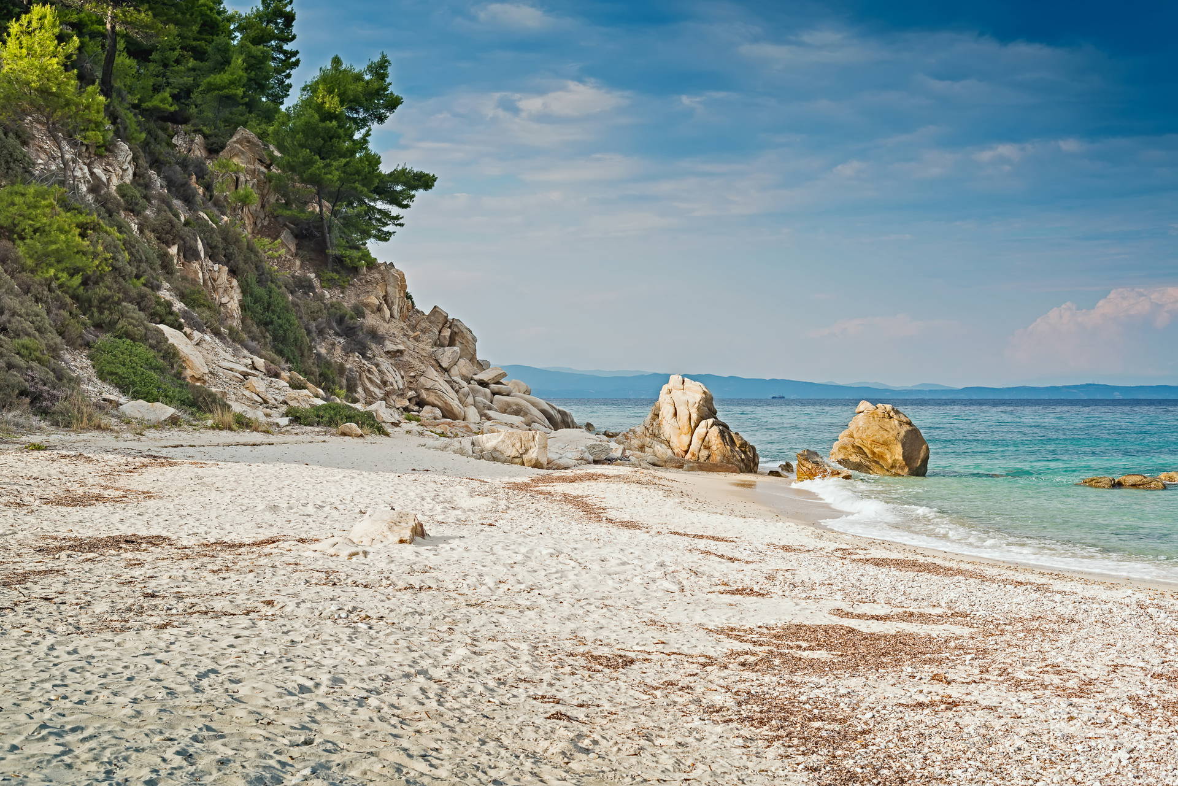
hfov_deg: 39.6
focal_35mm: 50
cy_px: 393
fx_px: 1636
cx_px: 589
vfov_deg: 27.0
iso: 250
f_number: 9
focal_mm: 50
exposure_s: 1/320
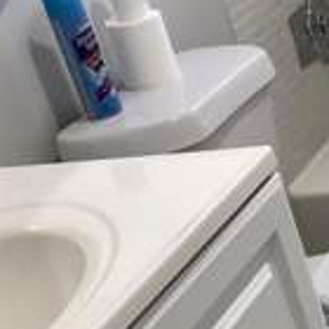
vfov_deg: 18.2
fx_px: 1011
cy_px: 288
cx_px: 501
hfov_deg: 16.7
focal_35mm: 94
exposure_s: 1/60
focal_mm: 3.3
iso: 80
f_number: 2.4
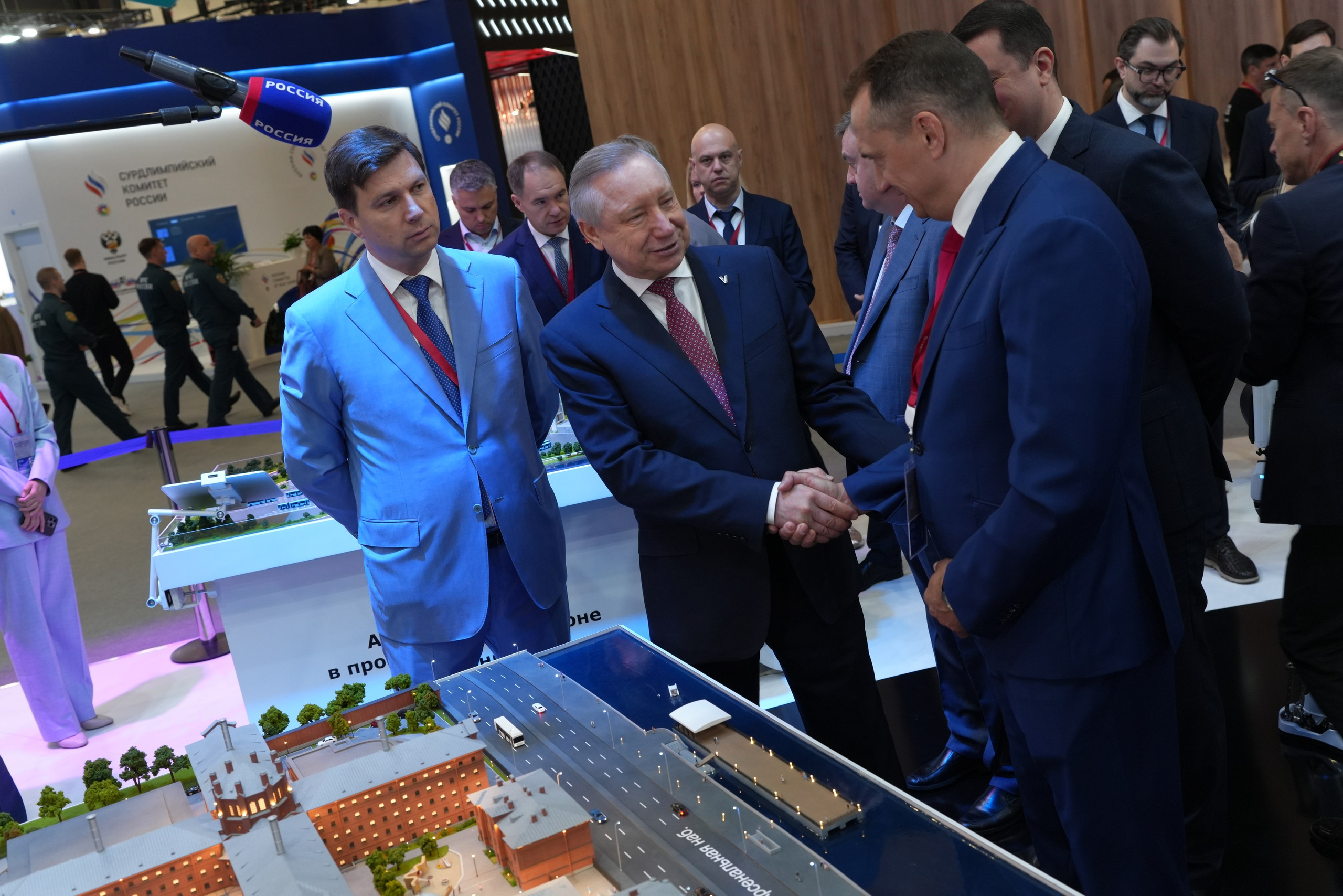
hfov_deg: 54.4
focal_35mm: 35
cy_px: 448
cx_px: 672
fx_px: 1306
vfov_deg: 37.9
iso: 1600
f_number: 2.2
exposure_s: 1/160
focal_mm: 35
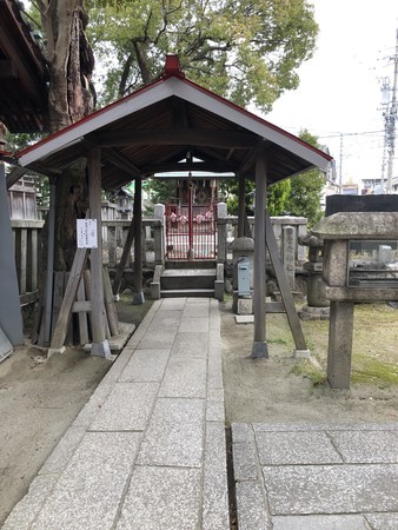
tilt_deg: -6.5
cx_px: 199
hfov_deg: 49.8
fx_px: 429
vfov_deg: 63.4
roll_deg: +0.4
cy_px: 265
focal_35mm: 28
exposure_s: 1/120
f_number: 1.8
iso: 25
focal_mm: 3.99
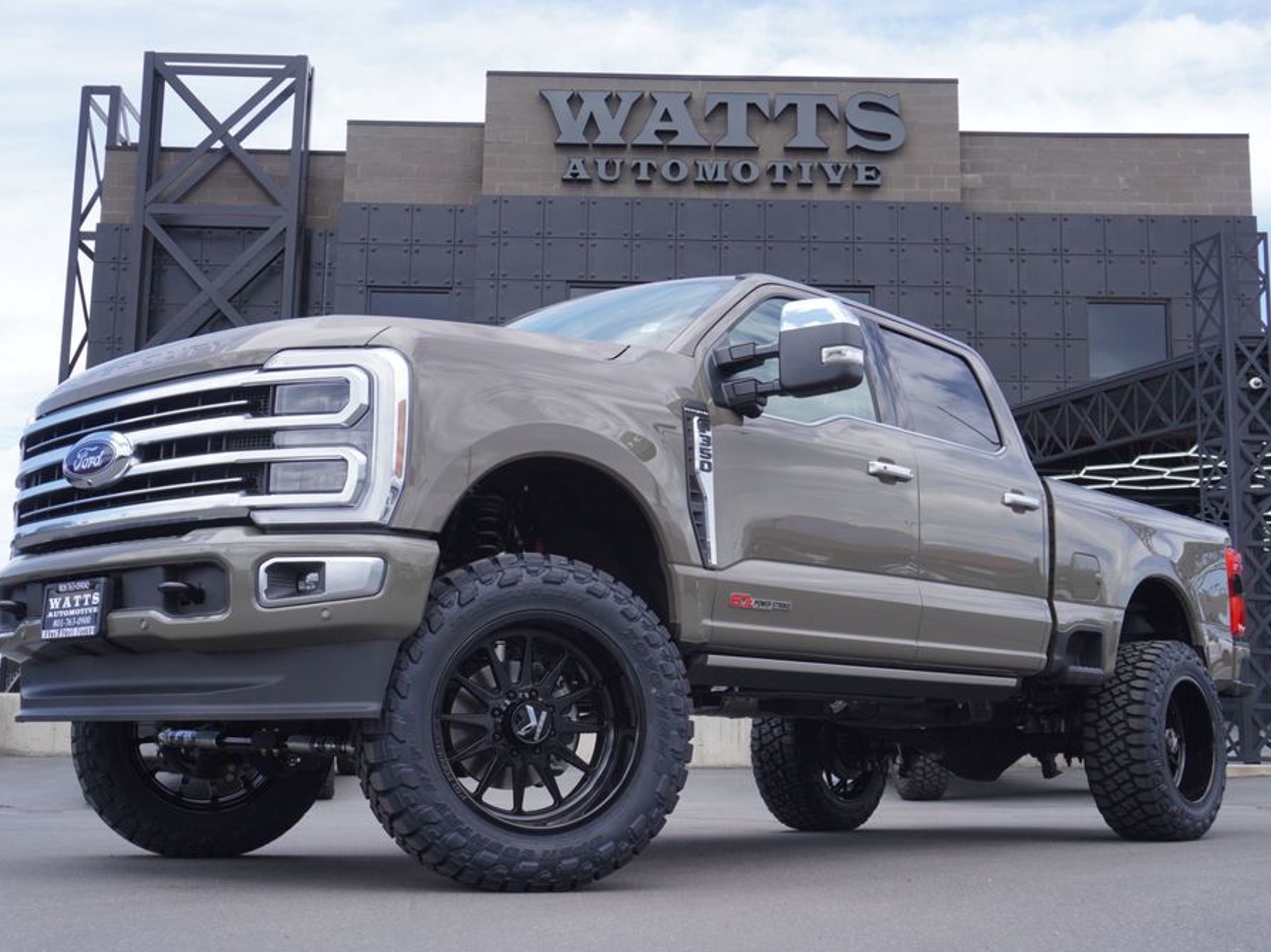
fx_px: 1578
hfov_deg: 43.8
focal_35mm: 43
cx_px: 597
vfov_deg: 33.6
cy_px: 482
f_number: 7.1
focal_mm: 26
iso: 100
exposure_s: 1/160
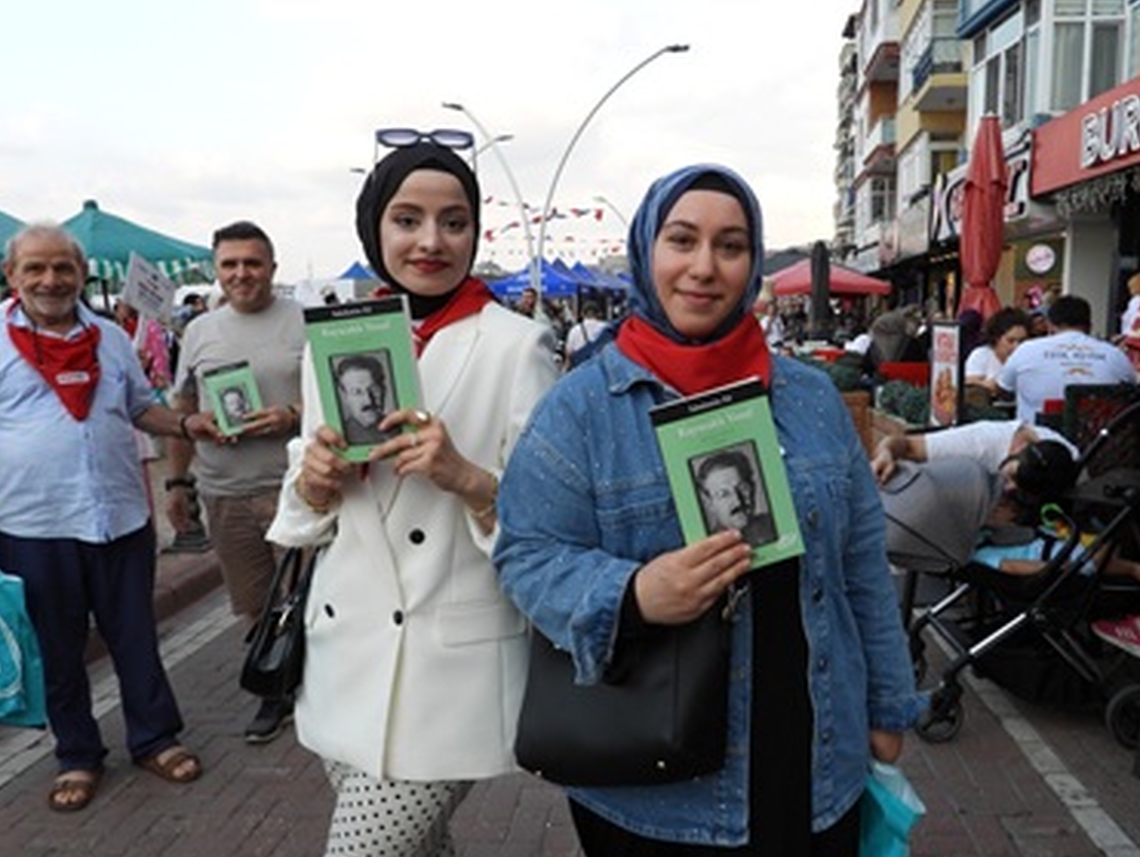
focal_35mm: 28
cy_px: 430
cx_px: 590
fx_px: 923
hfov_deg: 63.4
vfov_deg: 49.8
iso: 100
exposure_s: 1/250
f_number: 2.8
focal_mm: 4.7
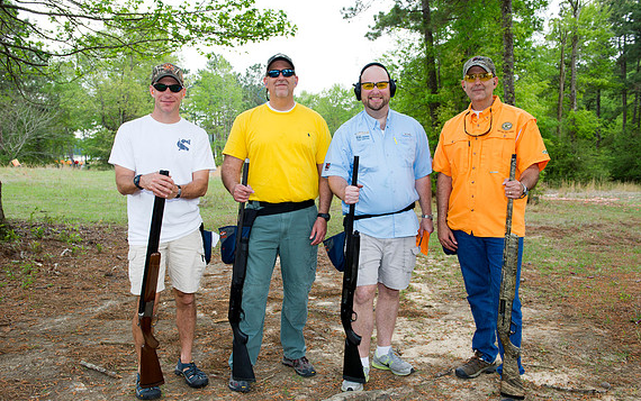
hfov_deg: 64.6
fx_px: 507
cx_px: 316
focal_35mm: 29
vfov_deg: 43.2
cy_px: 213
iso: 400
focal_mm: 28
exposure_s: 1/250
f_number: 5.6
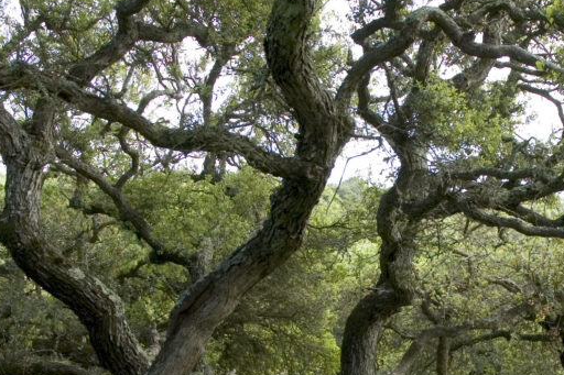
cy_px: 340
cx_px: 430
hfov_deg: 30.0
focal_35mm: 66
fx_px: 1034
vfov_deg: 20.2
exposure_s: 1/125
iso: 200
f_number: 5.6
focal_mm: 22
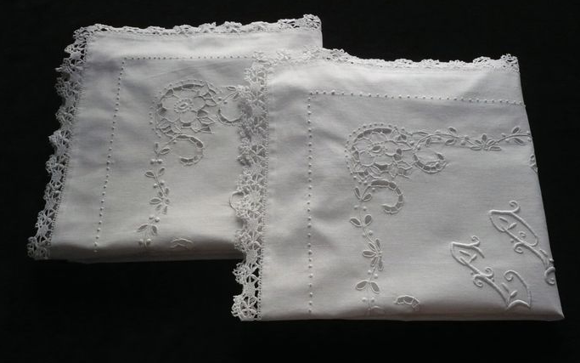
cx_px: 295
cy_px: 174
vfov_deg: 33.6
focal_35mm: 38
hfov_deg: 51.5
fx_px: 601
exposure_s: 1/640
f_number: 2.8
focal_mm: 5.8
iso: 400
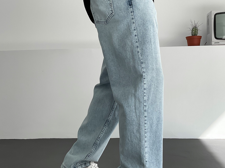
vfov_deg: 32.1
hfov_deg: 42.1
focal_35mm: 45
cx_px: 115
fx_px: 292
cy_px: 72
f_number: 1.8
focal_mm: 3
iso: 16
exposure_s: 1/340
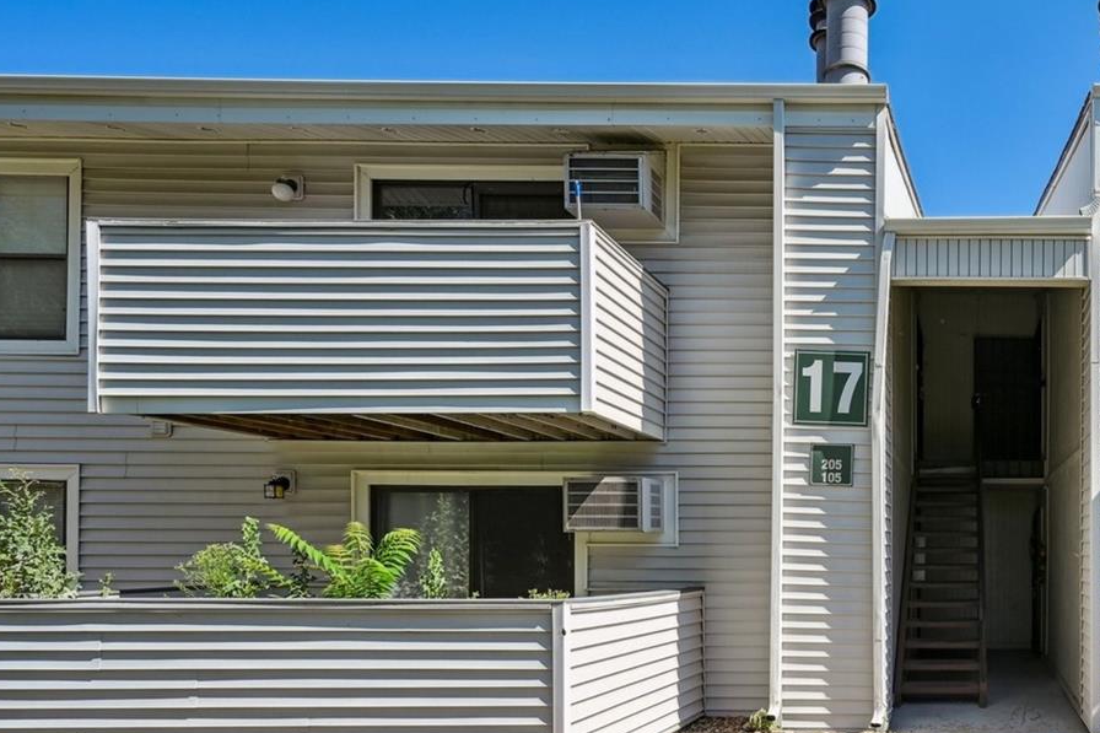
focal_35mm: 25
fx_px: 764
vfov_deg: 50.8
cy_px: 458
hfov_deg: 61.5
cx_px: 970
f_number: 10
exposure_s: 1/500
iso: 400
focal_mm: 14
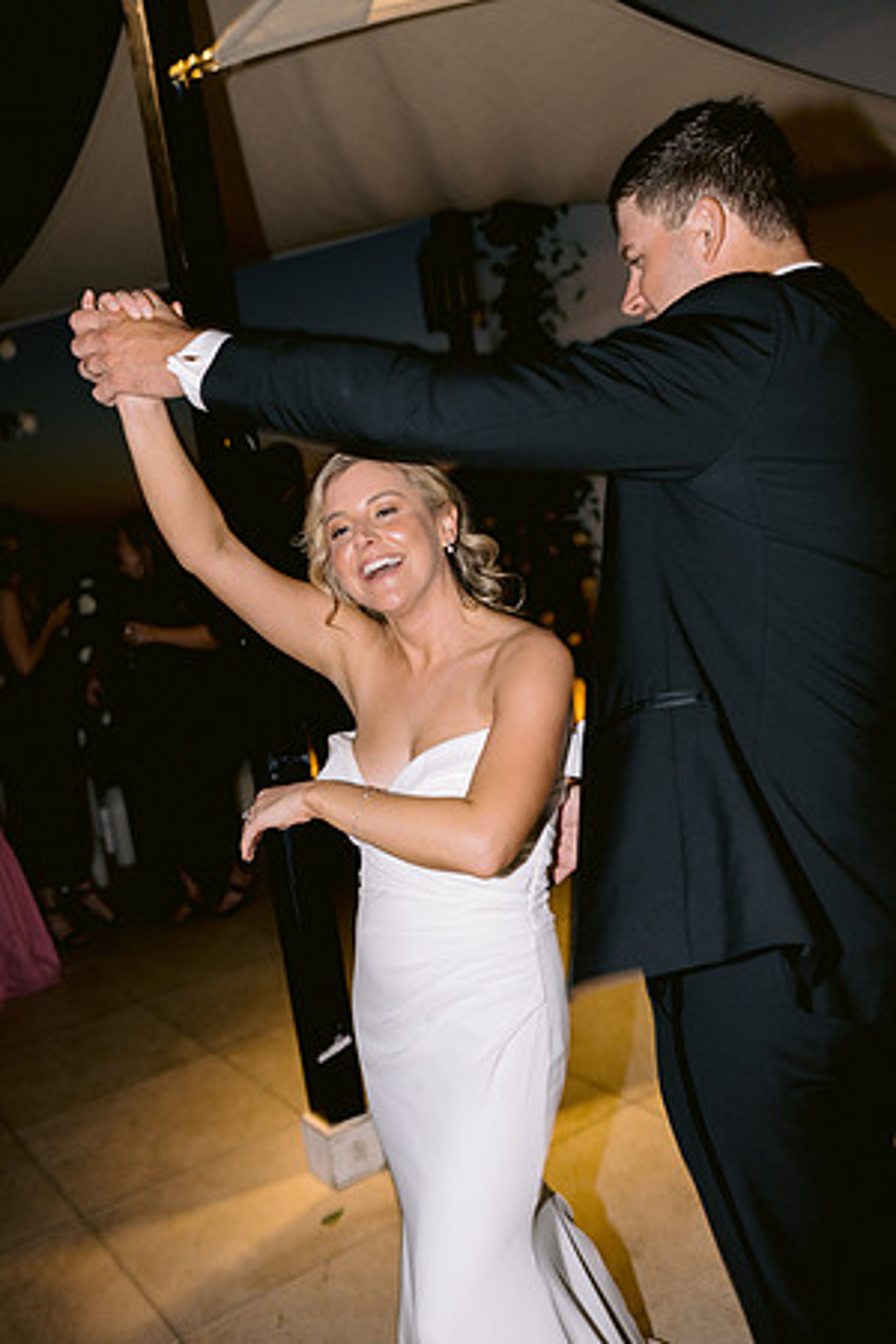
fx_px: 1307
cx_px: 448
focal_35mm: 35
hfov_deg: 37.9
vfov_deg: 54.4
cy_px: 672
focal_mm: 35
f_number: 2.8
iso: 640
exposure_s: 1/40
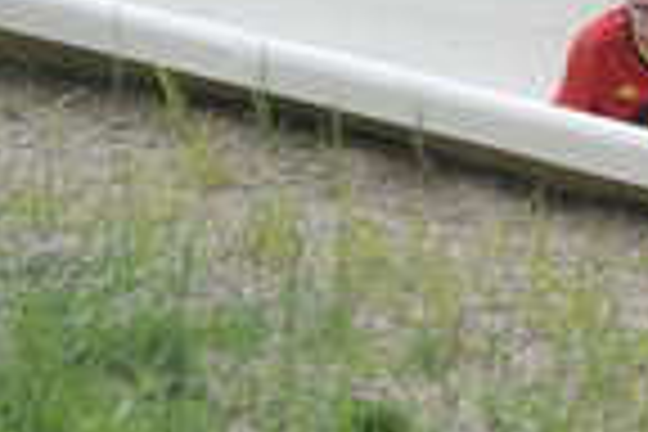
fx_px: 9737
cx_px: 891
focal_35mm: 541
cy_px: 209
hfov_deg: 3.8
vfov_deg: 2.5
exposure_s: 1/640
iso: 640
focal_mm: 195
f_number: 6.3
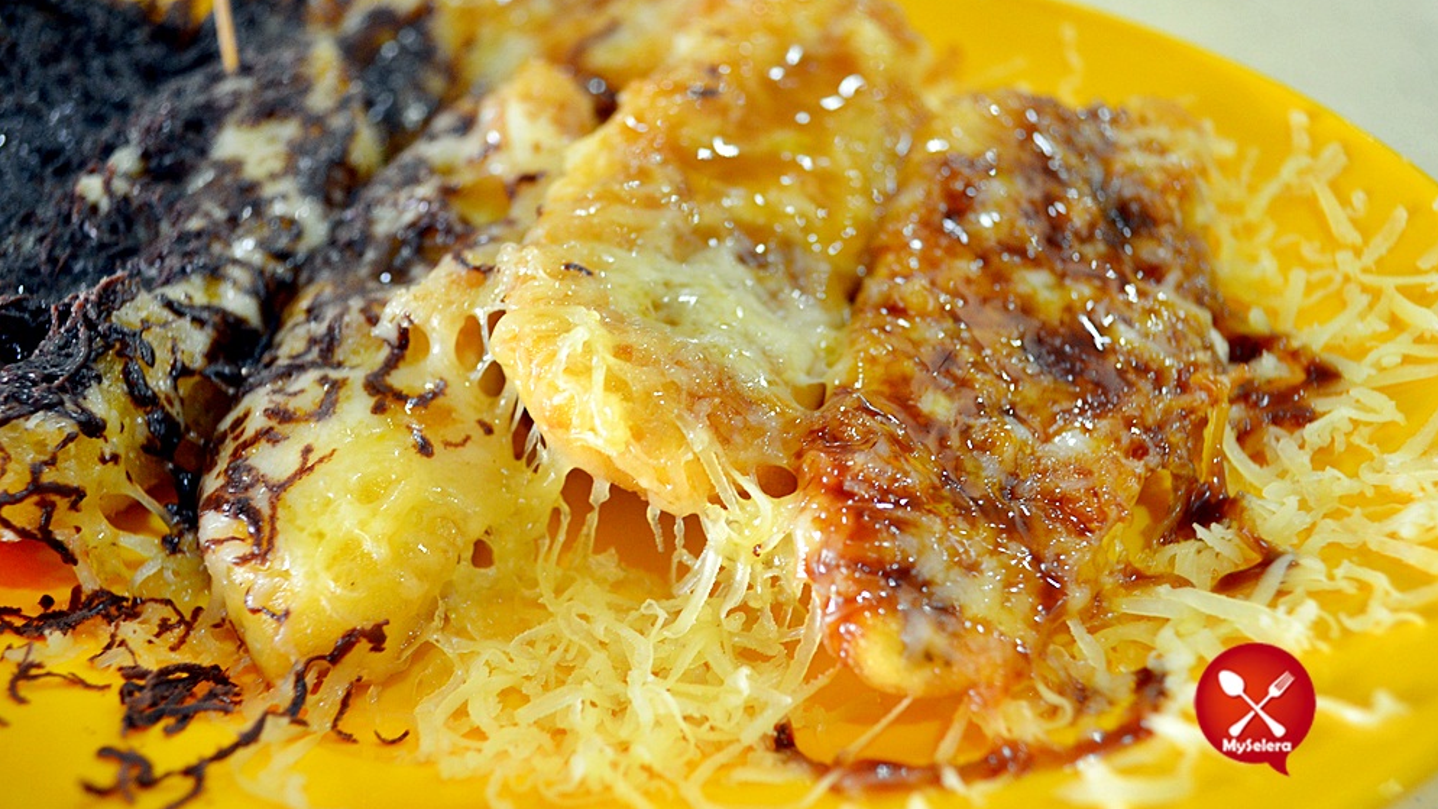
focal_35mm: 41
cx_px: 722
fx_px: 1563
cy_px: 388
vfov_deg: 29.0
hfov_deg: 49.4
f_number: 4.2
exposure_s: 1/30
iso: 800
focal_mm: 26
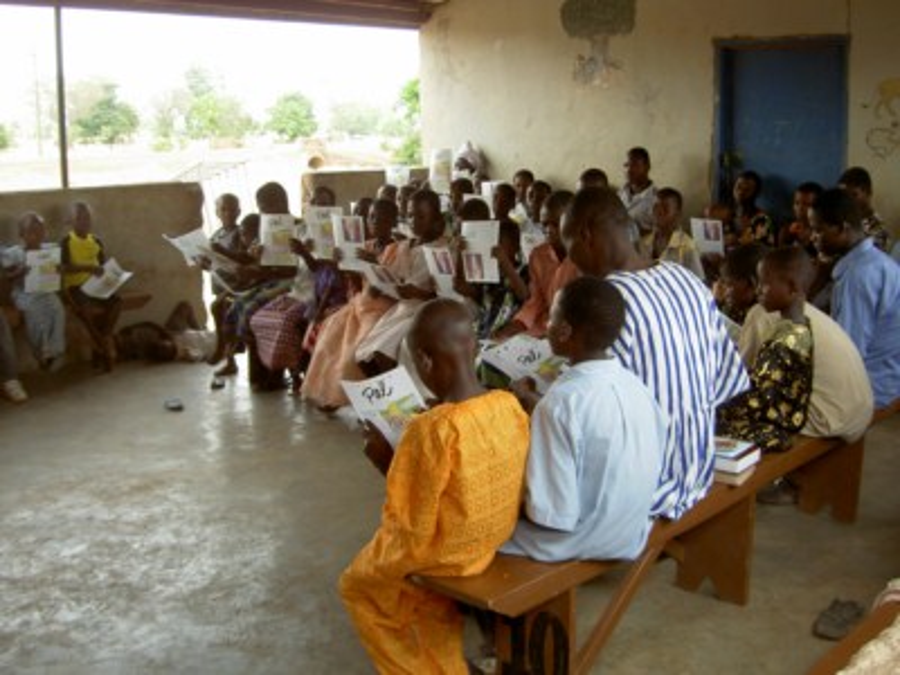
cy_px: 338
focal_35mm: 39
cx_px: 450
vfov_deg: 36.8
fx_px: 1014
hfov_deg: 47.9
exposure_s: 1/80
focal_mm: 8
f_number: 2.8
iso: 50
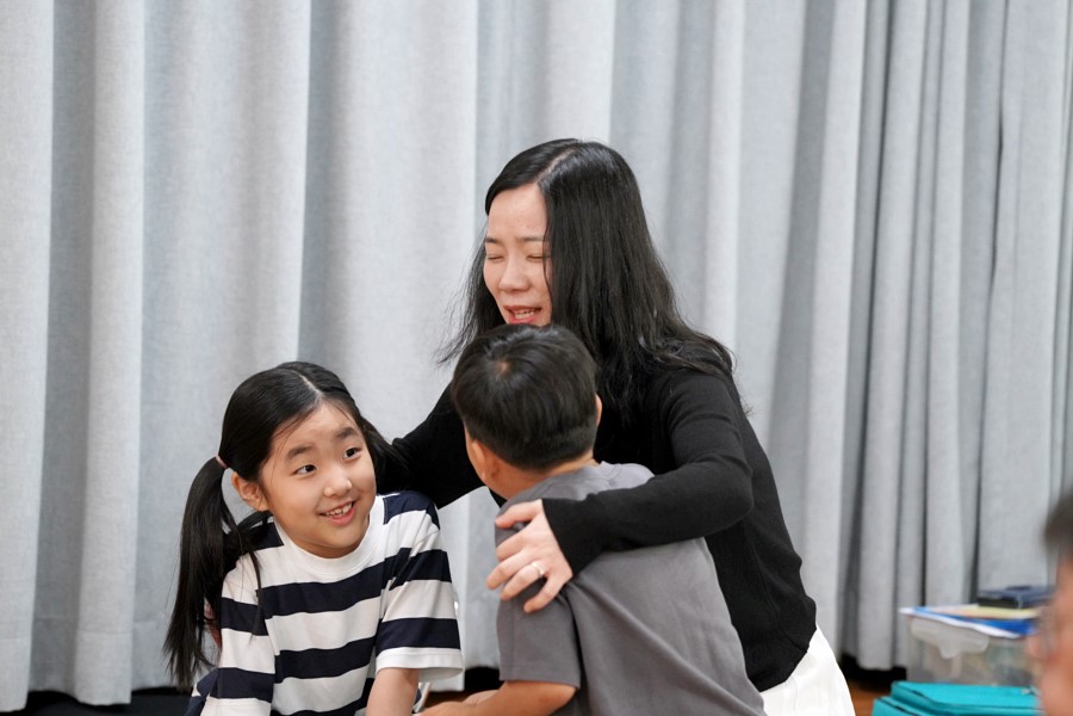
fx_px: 5961
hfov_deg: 10.3
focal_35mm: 200
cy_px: 358
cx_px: 536
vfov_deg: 6.9
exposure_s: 1/250
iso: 4000
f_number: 4
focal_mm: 200
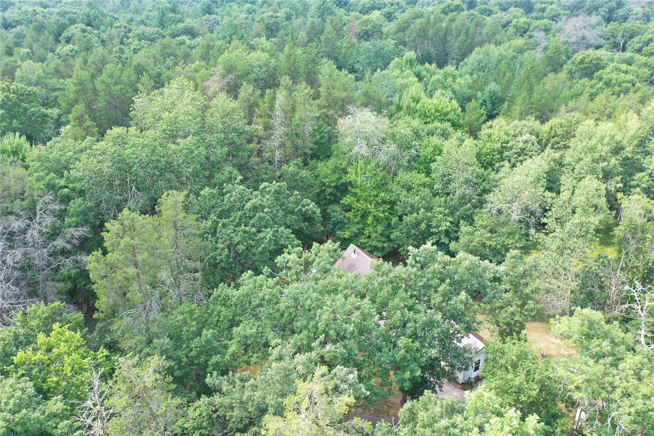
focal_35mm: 28
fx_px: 509
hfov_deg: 65.5
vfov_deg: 46.4
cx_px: 327
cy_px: 218
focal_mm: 10.26
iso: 100
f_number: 3.5
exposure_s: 1/120
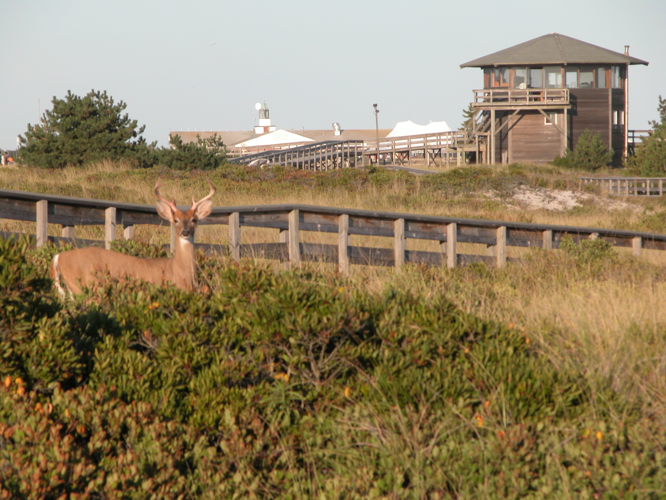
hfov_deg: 8.2
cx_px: 333
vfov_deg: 6.1
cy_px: 250
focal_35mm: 242
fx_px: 4656
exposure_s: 1/268
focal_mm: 61.5
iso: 100
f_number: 5.9
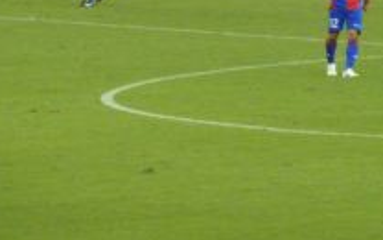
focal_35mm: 690
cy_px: -4
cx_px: 339
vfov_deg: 1.9
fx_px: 7202
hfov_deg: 3.0
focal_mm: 49.2
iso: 800
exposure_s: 1/200
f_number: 4.9
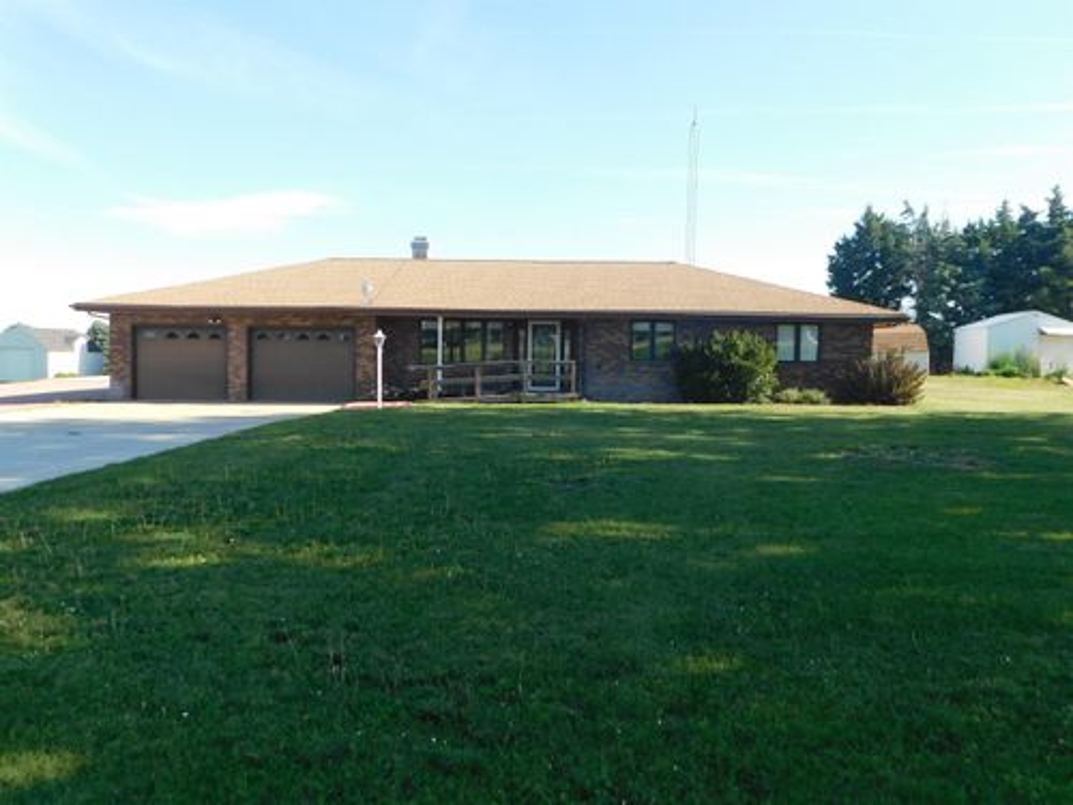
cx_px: 536
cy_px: 402
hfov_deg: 60.0
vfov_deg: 46.8
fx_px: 930
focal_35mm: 30
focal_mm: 5.3
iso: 125
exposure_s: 1/500
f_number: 3.2
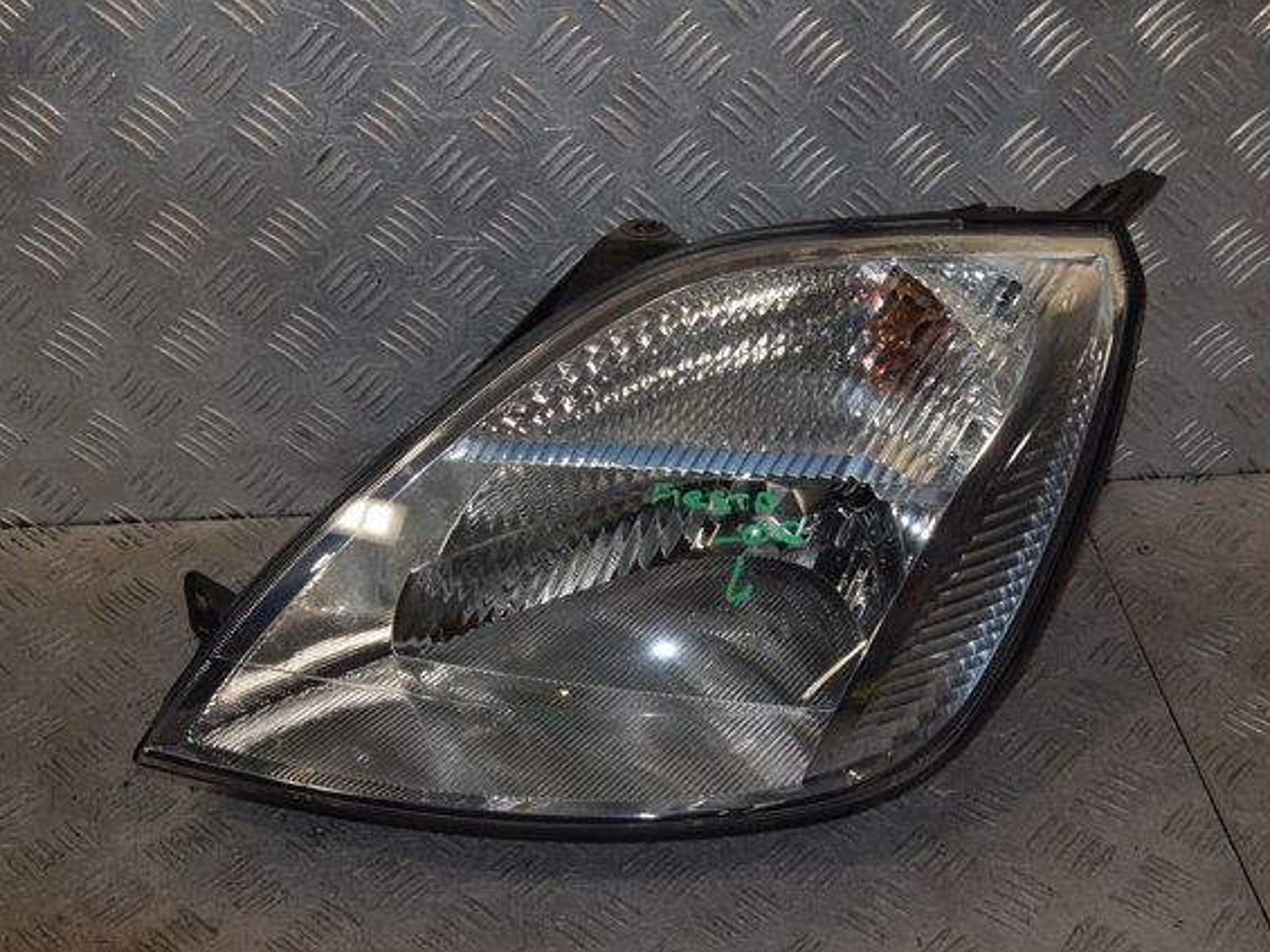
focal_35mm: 49
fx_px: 1798
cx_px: 643
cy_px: 476
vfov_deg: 29.7
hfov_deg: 38.9
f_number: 10
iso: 800
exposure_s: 1/200
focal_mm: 30
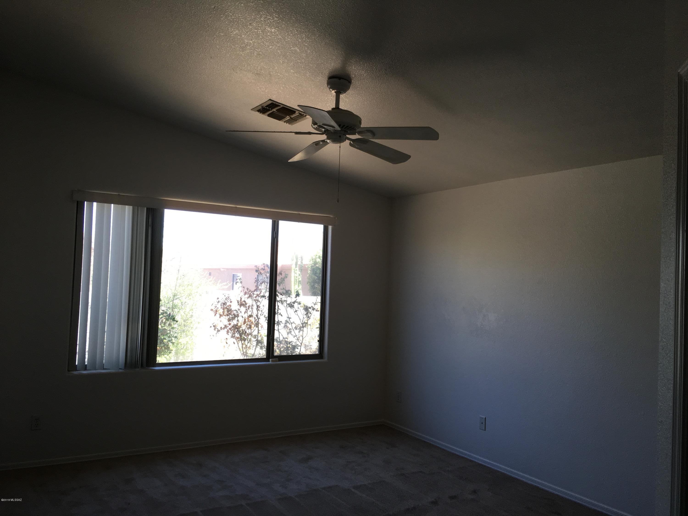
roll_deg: -1.5
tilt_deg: +0.3
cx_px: 344
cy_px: 258
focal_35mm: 29
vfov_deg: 48.2
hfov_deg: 61.7
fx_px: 576
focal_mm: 4.15
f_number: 2.2
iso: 32
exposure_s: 1/120
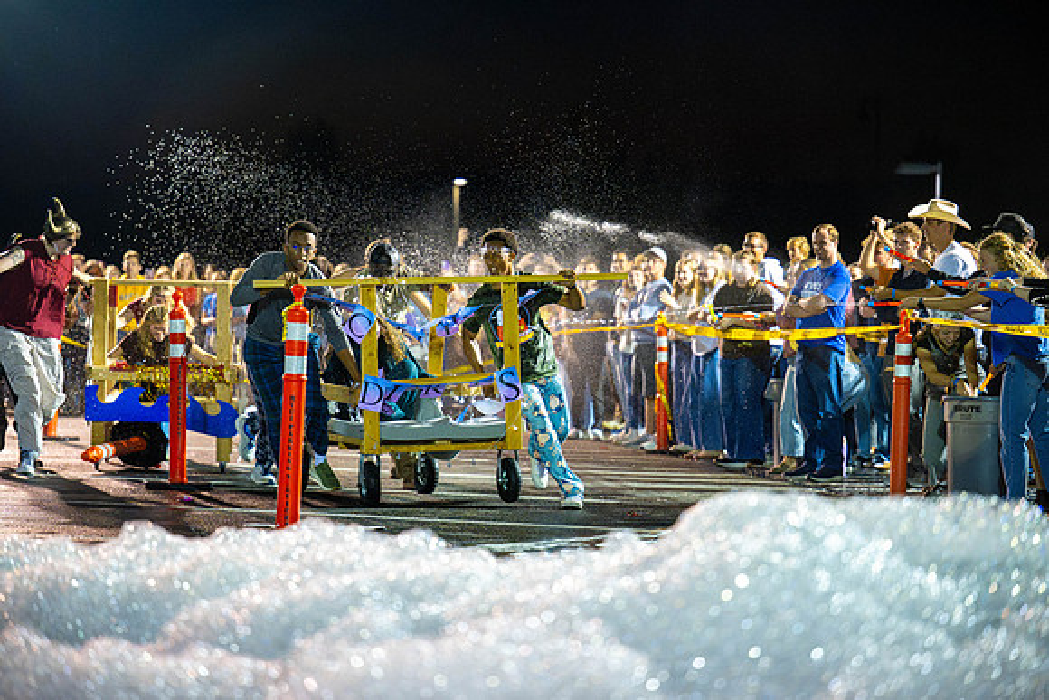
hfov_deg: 17.8
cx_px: 524
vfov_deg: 11.9
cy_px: 350
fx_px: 3352
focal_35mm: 115
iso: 6400
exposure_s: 1/800
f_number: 2.8
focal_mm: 115
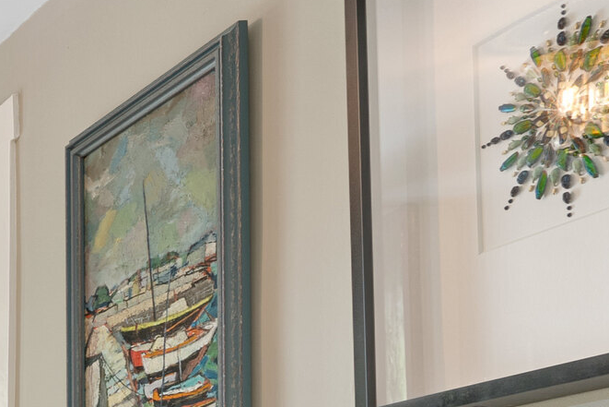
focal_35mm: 79
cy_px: 584
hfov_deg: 18.1
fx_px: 1337
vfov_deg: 16.0
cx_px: -587
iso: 320
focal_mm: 17
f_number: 8
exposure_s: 1/1.67
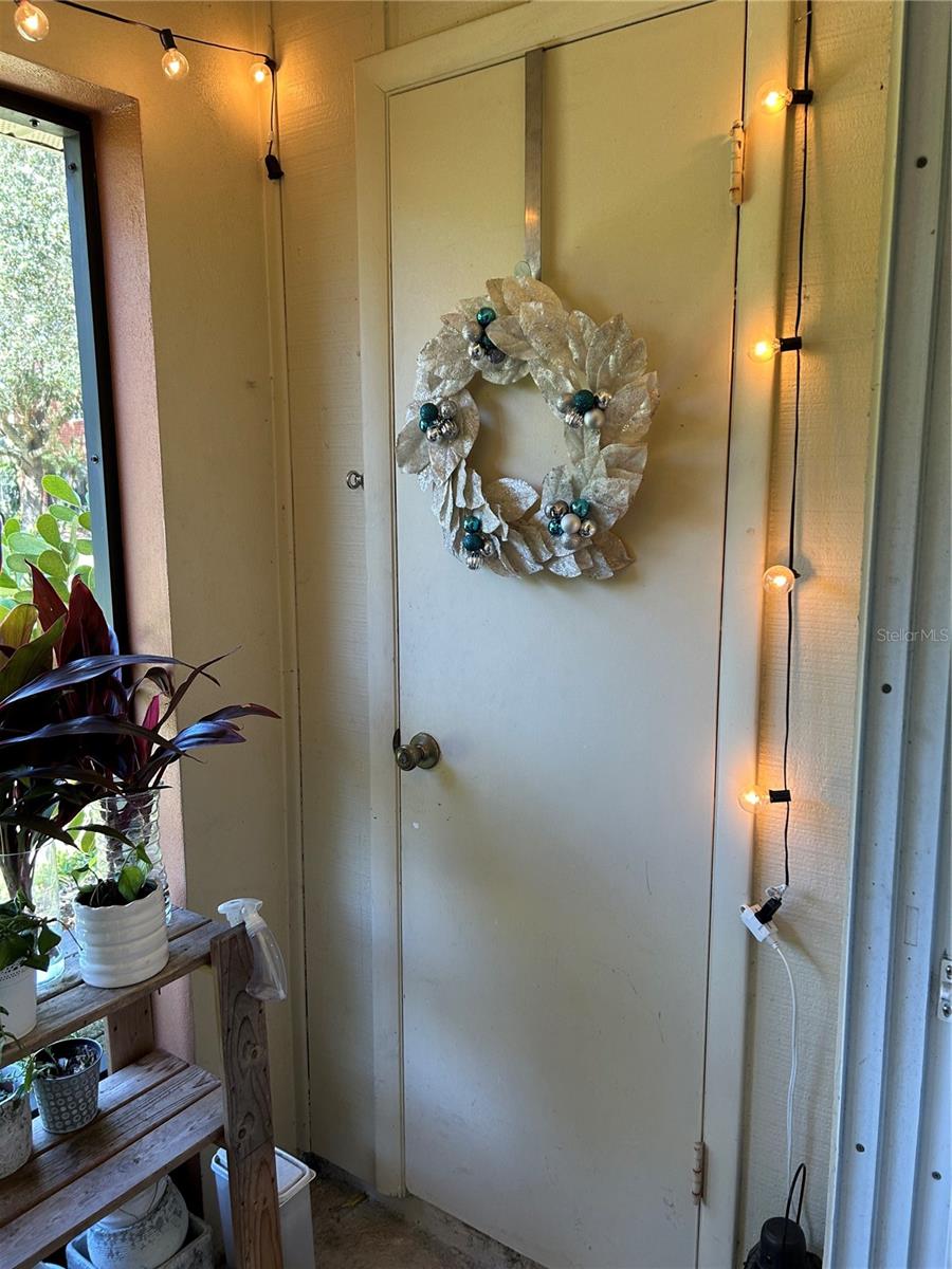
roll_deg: +1.7
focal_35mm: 26
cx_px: 476
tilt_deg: -5.9
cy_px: 634
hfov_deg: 53.1
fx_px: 953
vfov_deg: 67.3
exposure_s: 1/120
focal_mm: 5.7
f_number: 1.5
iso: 100
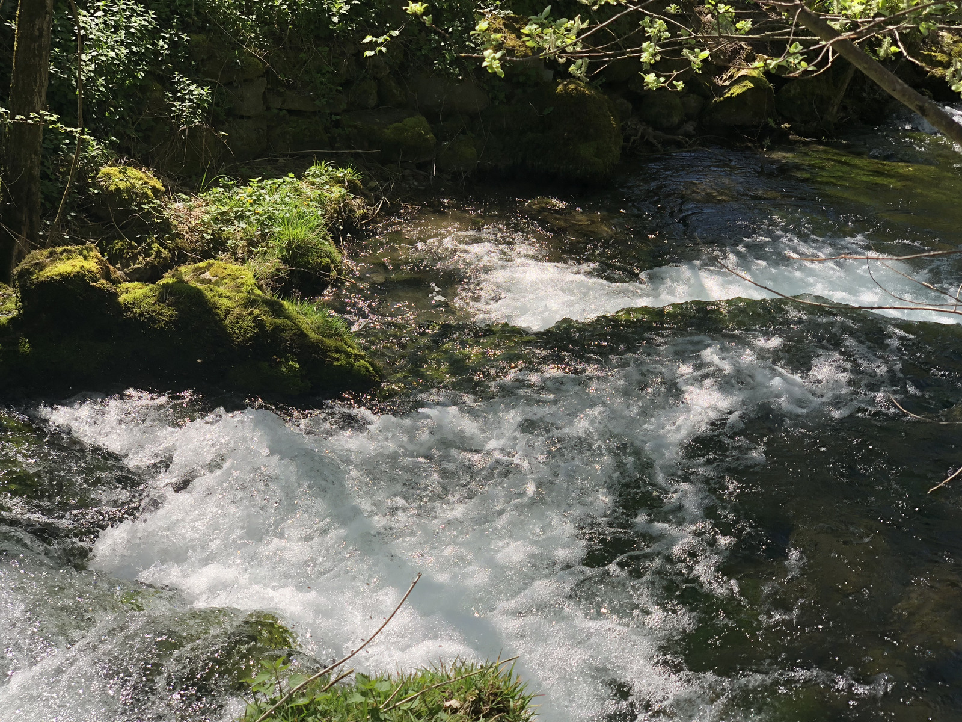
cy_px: 361
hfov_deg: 36.8
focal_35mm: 52
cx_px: 481
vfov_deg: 28.0
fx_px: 1445
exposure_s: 1/521
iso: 16
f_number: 2.4
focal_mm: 6
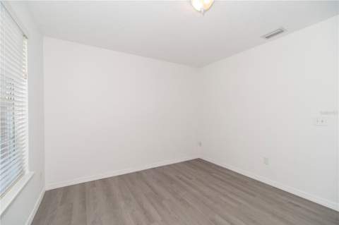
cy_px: 112
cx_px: 170
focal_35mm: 15
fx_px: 141
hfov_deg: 100.4
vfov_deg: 77.2
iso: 200
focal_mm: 15
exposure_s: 1/80
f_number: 8
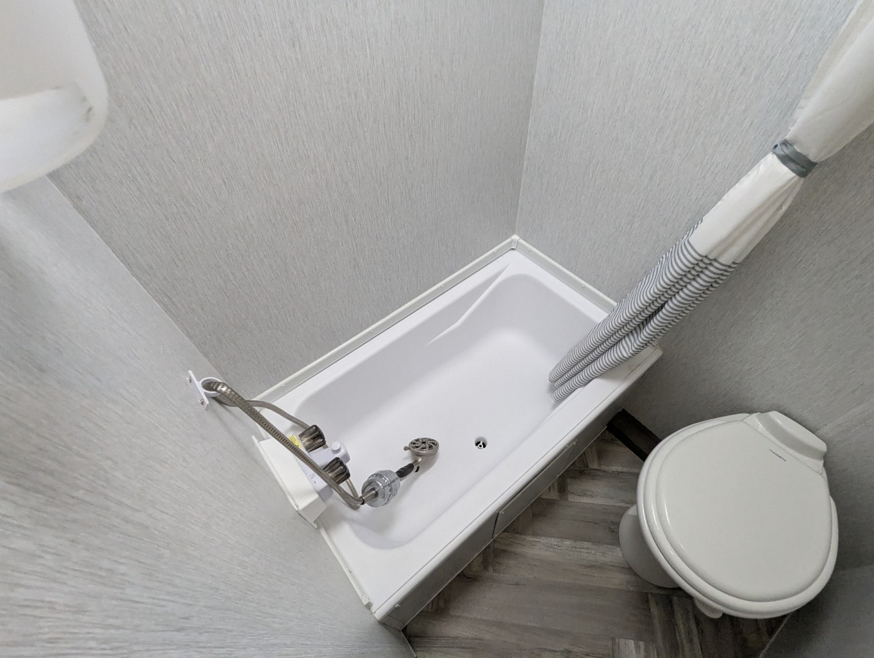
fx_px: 404
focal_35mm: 16
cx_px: 437
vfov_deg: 78.2
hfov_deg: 94.4
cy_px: 329
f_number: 2.2
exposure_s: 1/447
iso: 542
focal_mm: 2.35
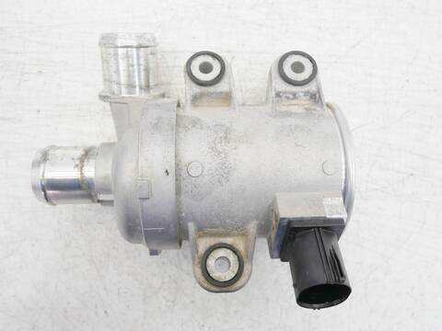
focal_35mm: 30
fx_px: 383
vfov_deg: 46.8
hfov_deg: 60.0
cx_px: 221
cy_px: 166
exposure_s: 1/60
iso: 320
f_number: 3.7
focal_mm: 15
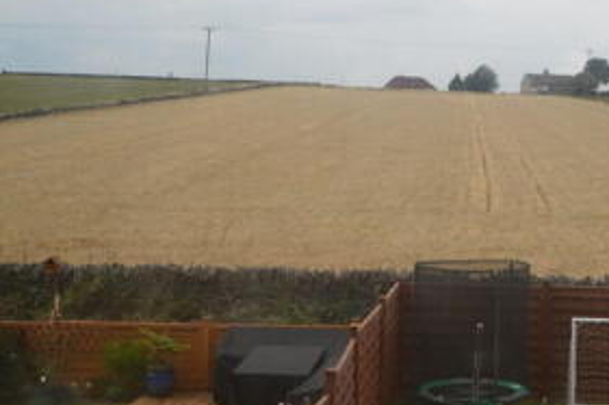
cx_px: 468
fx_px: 1183
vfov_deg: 19.2
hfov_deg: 28.4
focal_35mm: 70
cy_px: 78
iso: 100
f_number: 5.6
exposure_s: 1/125
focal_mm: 20
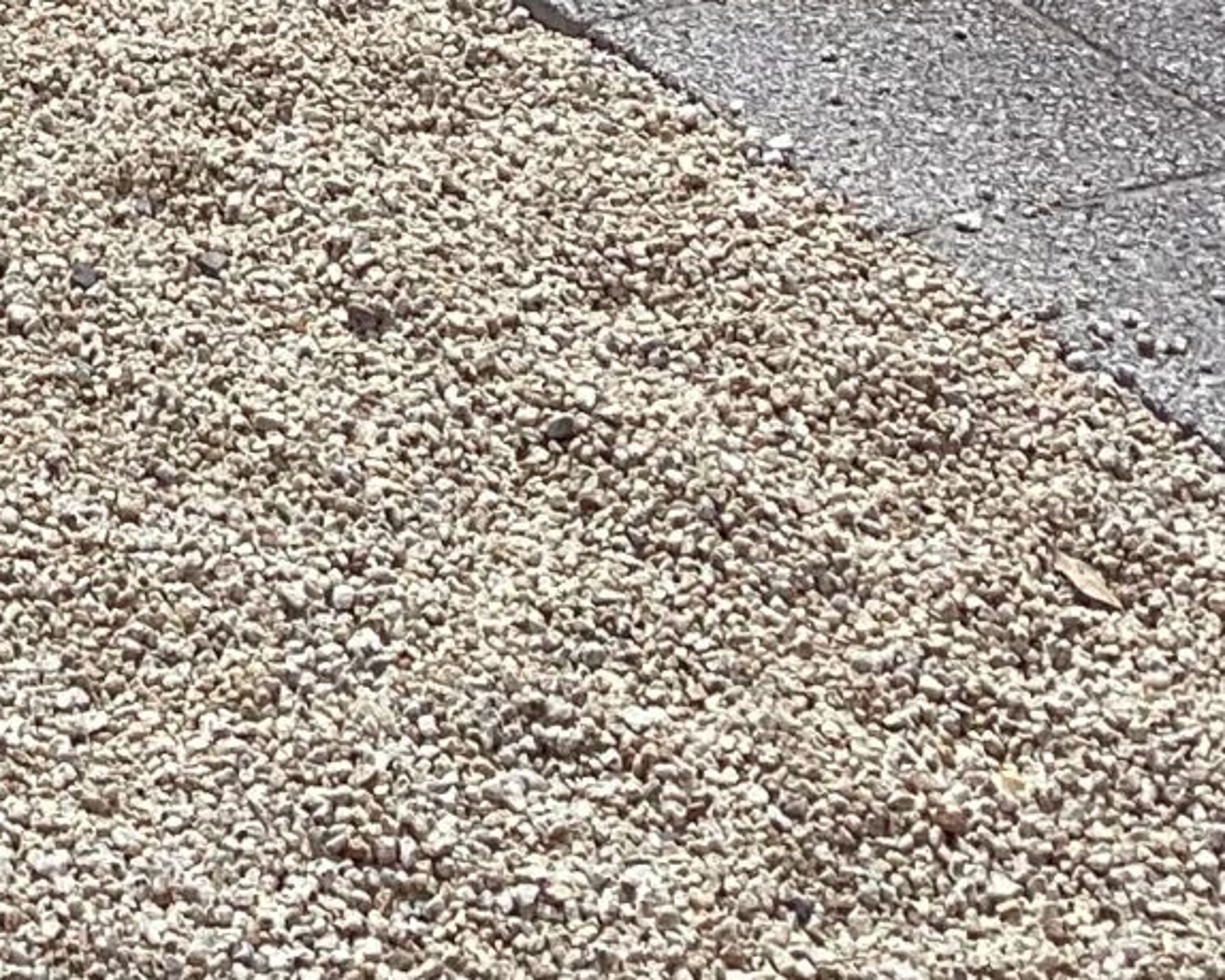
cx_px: -576
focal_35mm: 135
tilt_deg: -13.2
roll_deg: -3.2
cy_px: -1093
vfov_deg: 10.4
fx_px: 4894
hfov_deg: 13.5
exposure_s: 1/1481
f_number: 2.4
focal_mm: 3.3
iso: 25
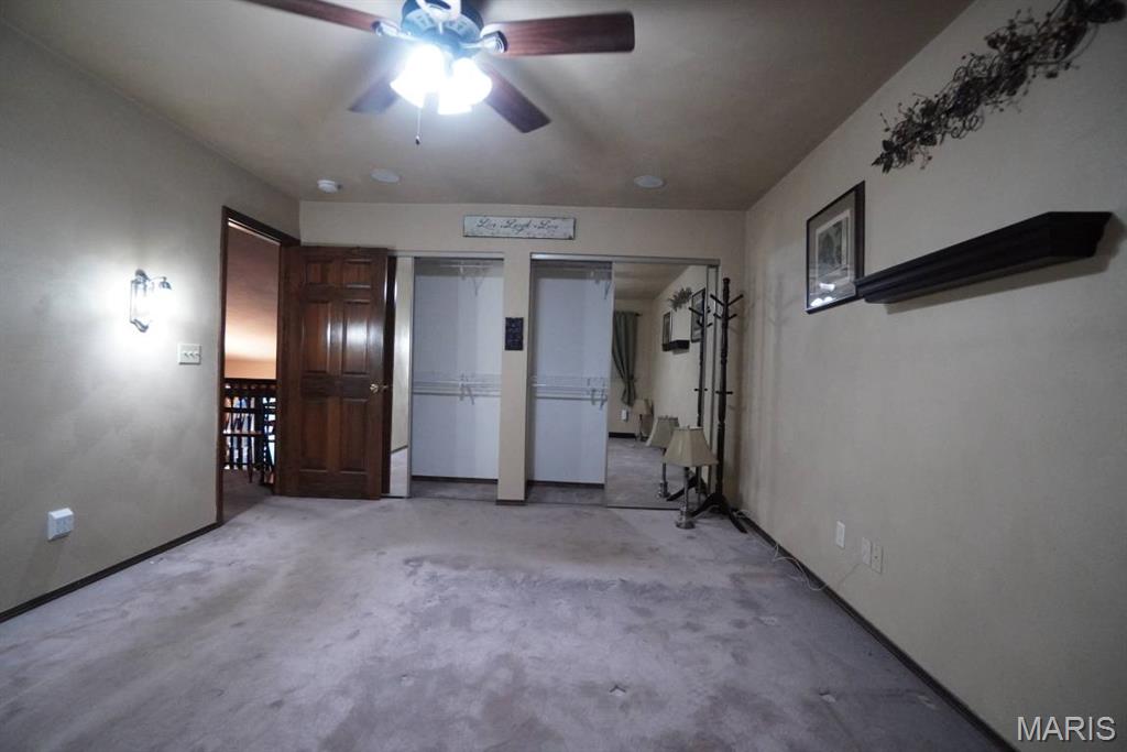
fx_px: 470
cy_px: 376
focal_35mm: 15
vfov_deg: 77.3
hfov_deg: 100.4
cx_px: 564
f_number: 4
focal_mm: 10
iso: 5000
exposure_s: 1/160
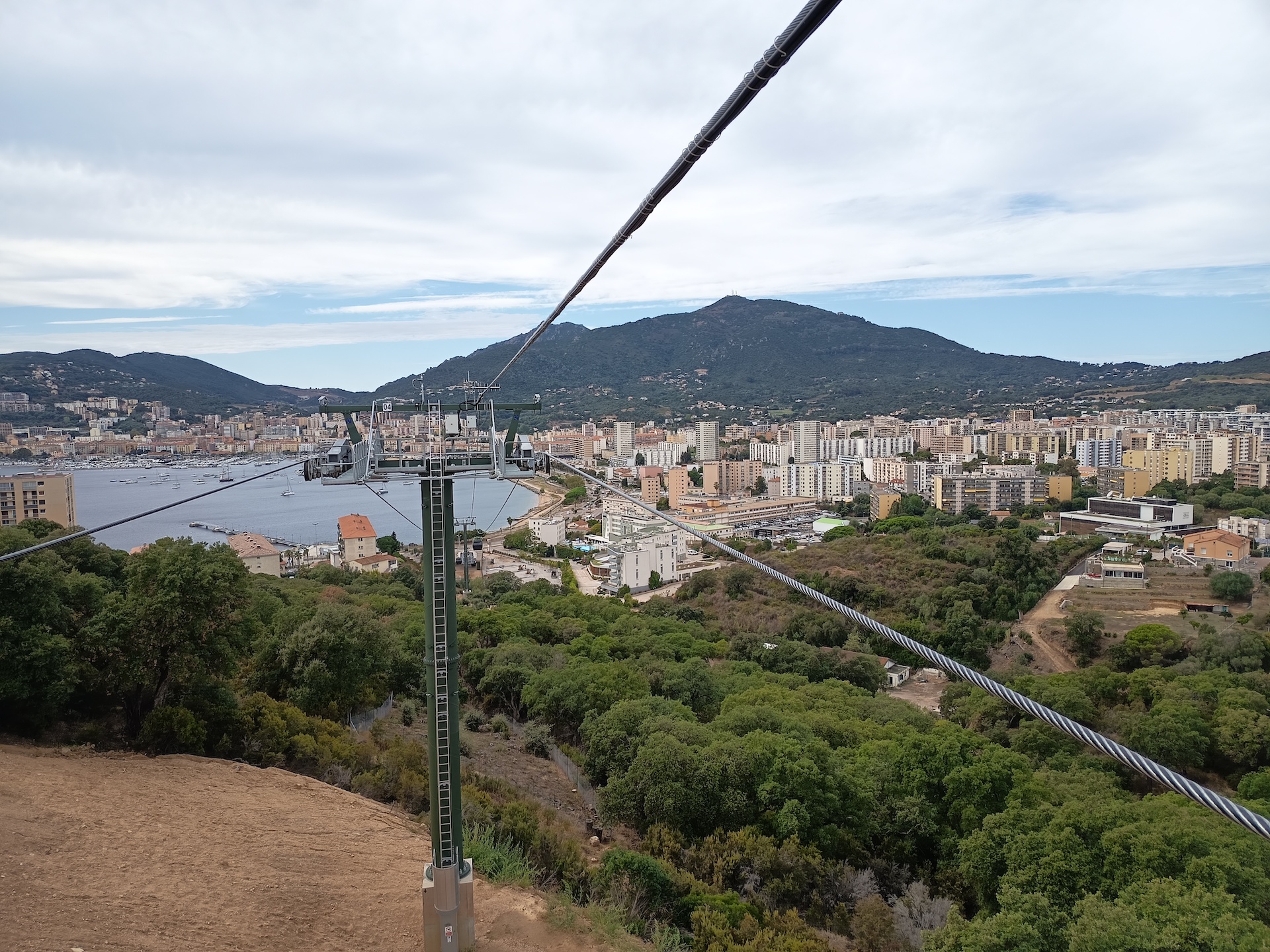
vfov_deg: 56.8
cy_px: 476
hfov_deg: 71.6
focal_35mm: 24
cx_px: 635
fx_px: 881
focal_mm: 5.27
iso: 50
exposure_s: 1/417
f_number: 1.7
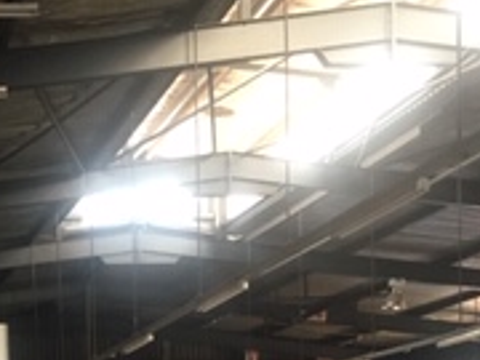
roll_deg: +1.7
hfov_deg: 18.5
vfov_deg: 13.6
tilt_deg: -2.2
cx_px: -13
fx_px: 1428
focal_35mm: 103
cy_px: 531
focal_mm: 4.15
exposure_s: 1/33
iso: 160
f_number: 2.2
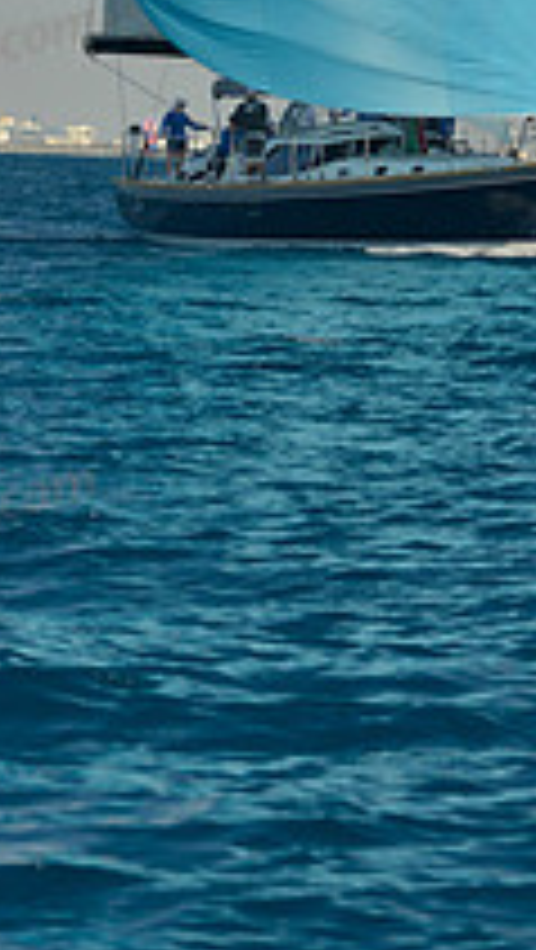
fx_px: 6254
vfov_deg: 8.6
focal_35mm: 248
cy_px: -207
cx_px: 331
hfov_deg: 4.9
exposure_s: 1/500
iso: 200
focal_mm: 86
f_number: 7.1
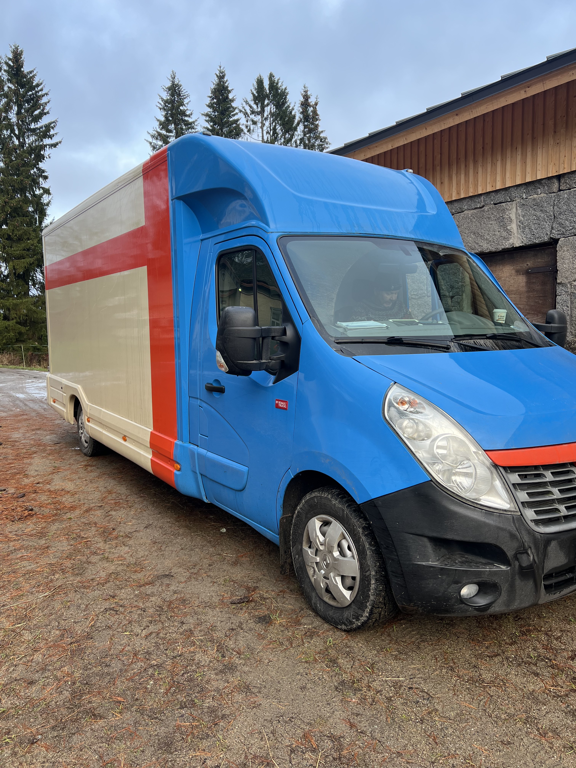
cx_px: 288
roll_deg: +0.5
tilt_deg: -4.2
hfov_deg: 53.1
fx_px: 577
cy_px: 384
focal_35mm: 26
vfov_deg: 67.3
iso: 40
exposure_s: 1/217
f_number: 1.5
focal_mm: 5.7
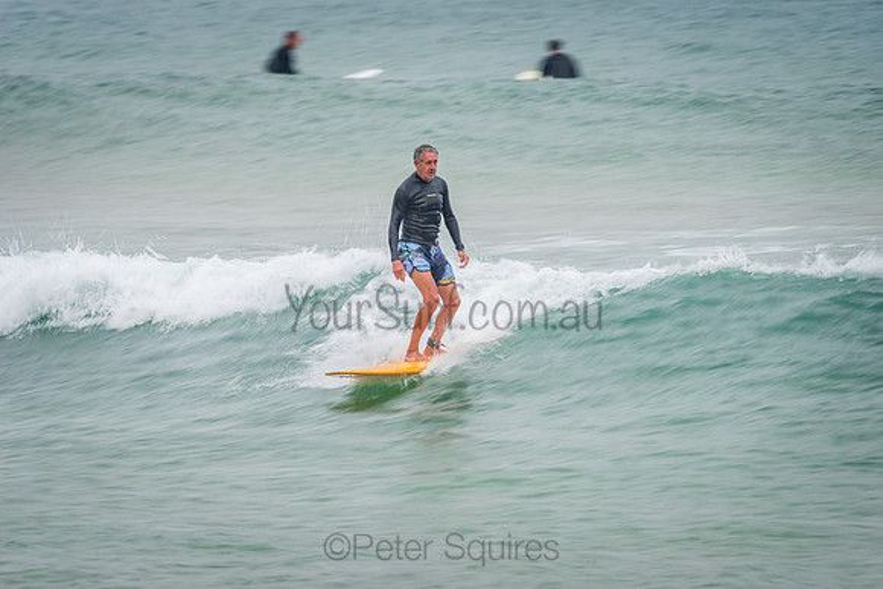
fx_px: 12266
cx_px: 442
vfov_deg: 2.8
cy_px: 294
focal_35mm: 500
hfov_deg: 4.1
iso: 64
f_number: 10
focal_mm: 500
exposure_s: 1/20
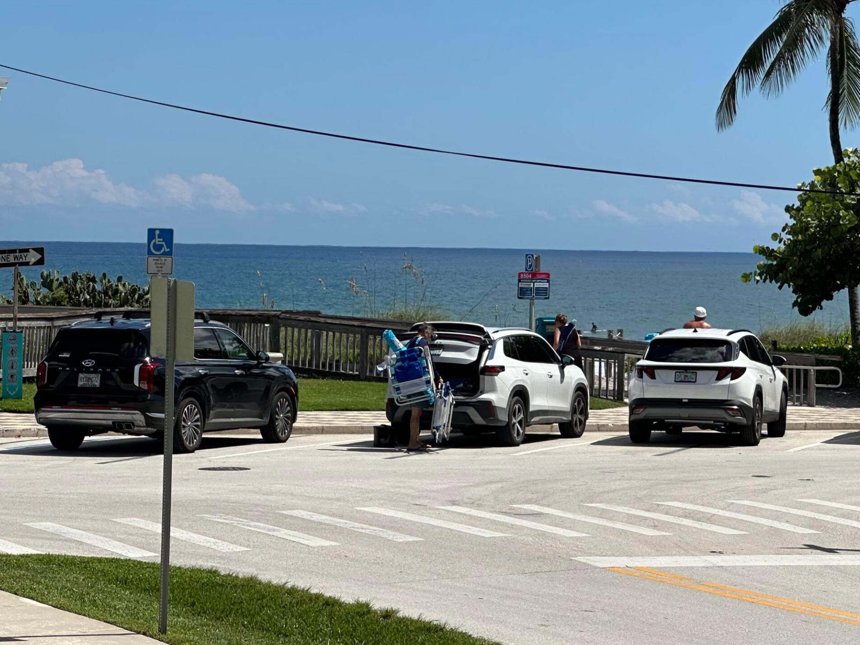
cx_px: 521
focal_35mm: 121
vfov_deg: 12.2
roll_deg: -1.7
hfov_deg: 16.3
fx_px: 3006
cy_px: 179
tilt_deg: +0.7
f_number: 2.8
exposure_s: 1/1340
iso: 32
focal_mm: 9
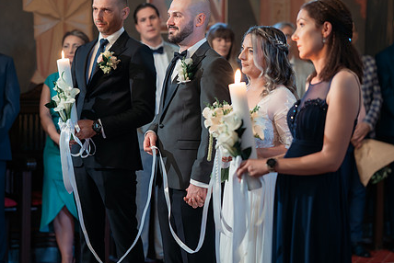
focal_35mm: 115
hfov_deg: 17.8
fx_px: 1259
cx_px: 220
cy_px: 114
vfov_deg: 11.9
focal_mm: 85
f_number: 1.8
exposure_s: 1/200
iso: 1600
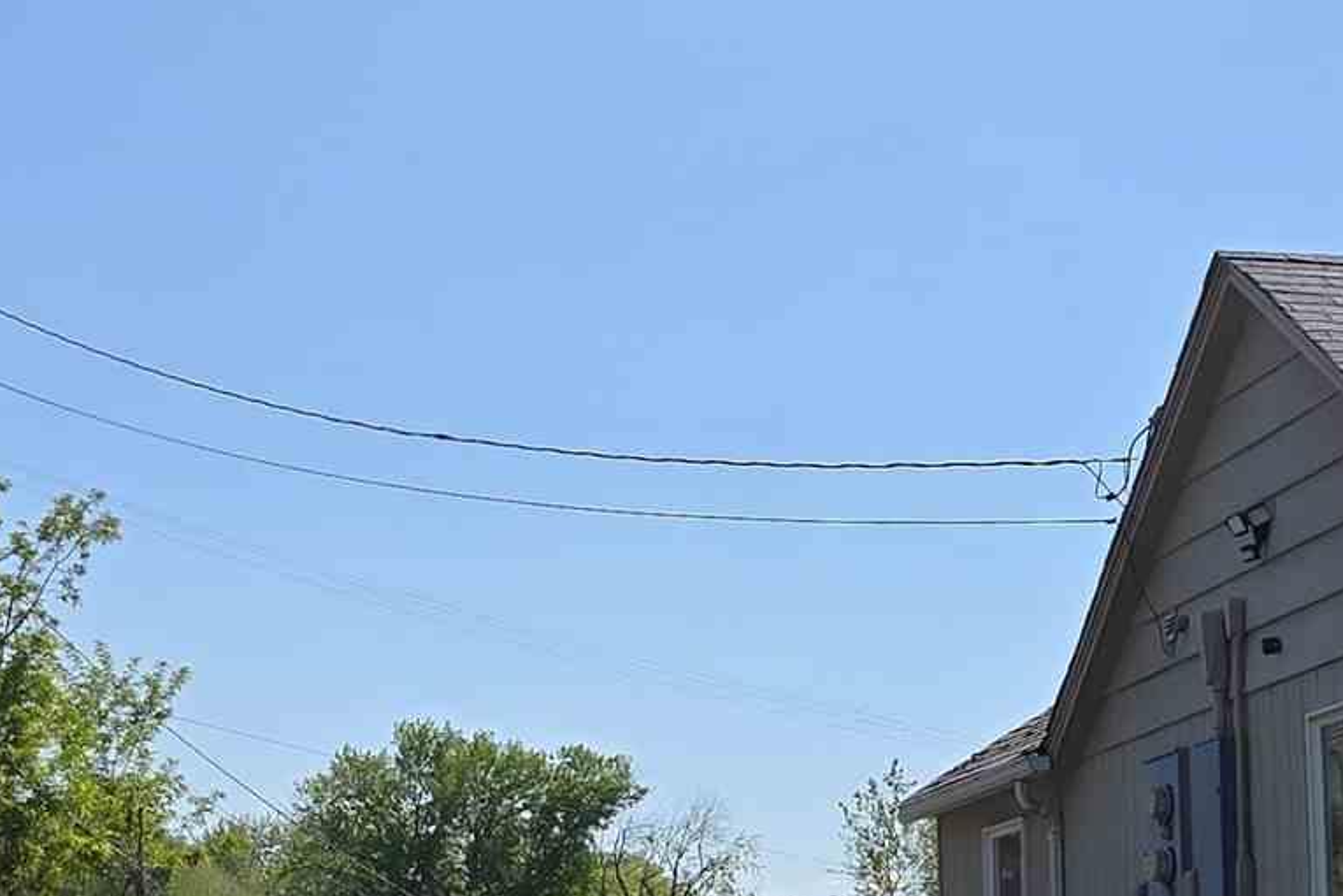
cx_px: 546
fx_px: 3581
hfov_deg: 21.2
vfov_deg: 14.2
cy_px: 727
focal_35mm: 96
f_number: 1.8
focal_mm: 5.4
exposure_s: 1/2657
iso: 25
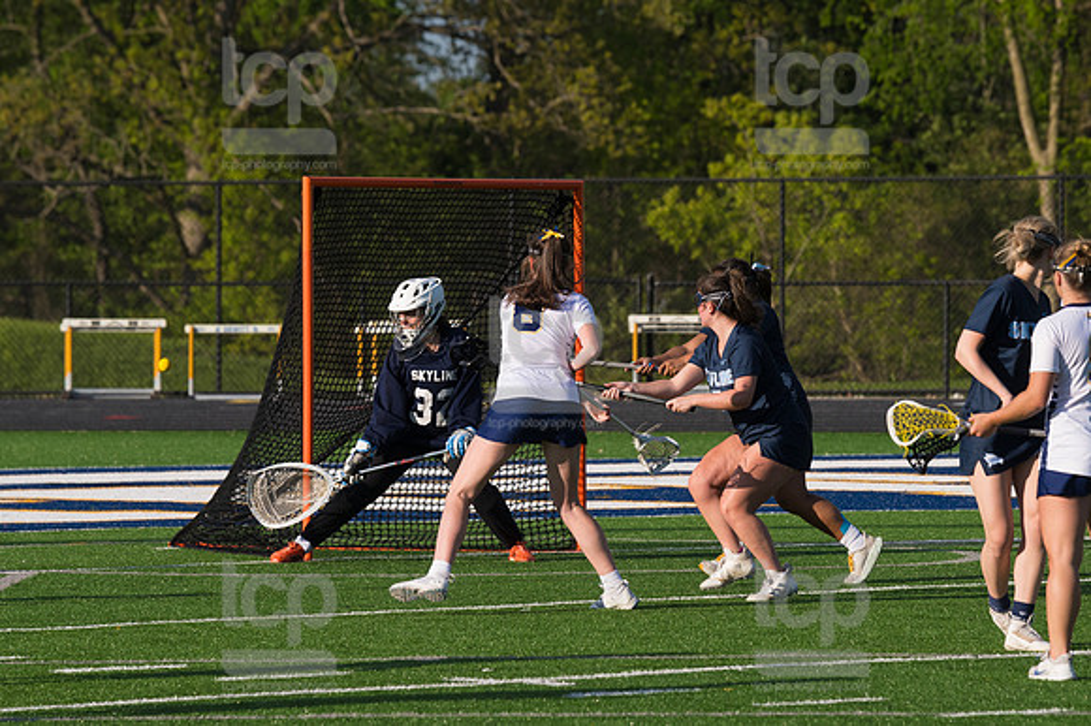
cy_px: 363
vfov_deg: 4.6
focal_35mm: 300
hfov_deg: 6.9
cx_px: 546
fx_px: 9086
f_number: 5.6
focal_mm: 200
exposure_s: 1/1600
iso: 250
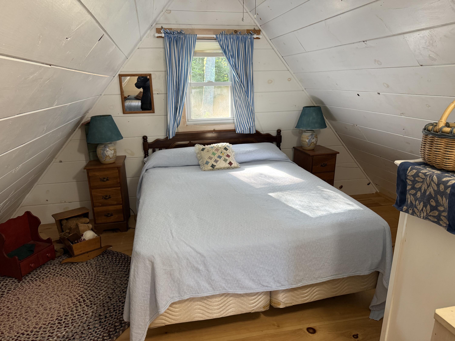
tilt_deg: -14.5
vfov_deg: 56.8
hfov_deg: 71.6
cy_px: 170
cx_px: 228
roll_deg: +0.2
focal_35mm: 24
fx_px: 315
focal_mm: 6.76
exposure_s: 1/60
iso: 250
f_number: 1.78
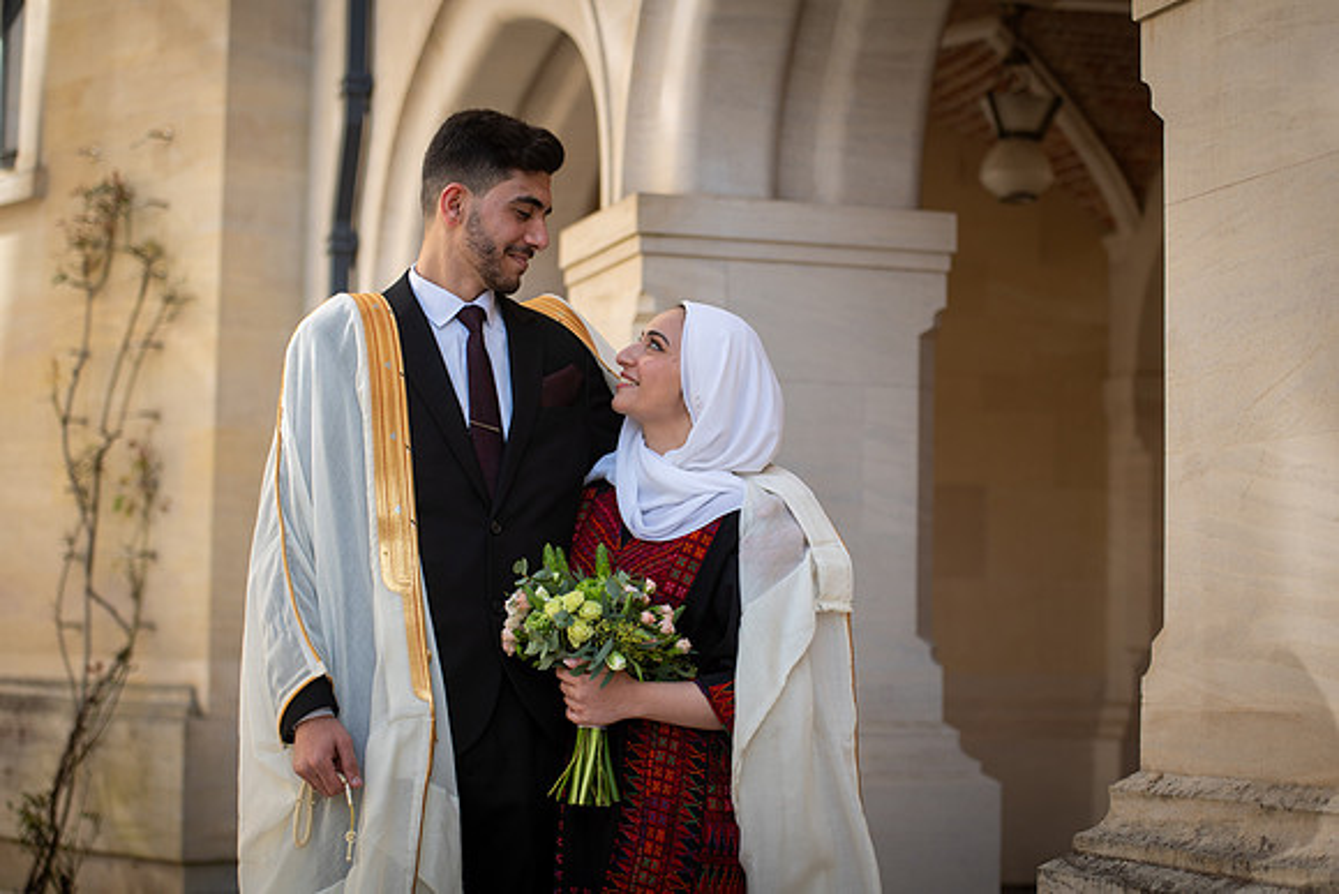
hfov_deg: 19.9
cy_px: 437
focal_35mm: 102
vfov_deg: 13.4
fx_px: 3807
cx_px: 685
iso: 100
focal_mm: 100
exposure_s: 1/1250
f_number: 2.8
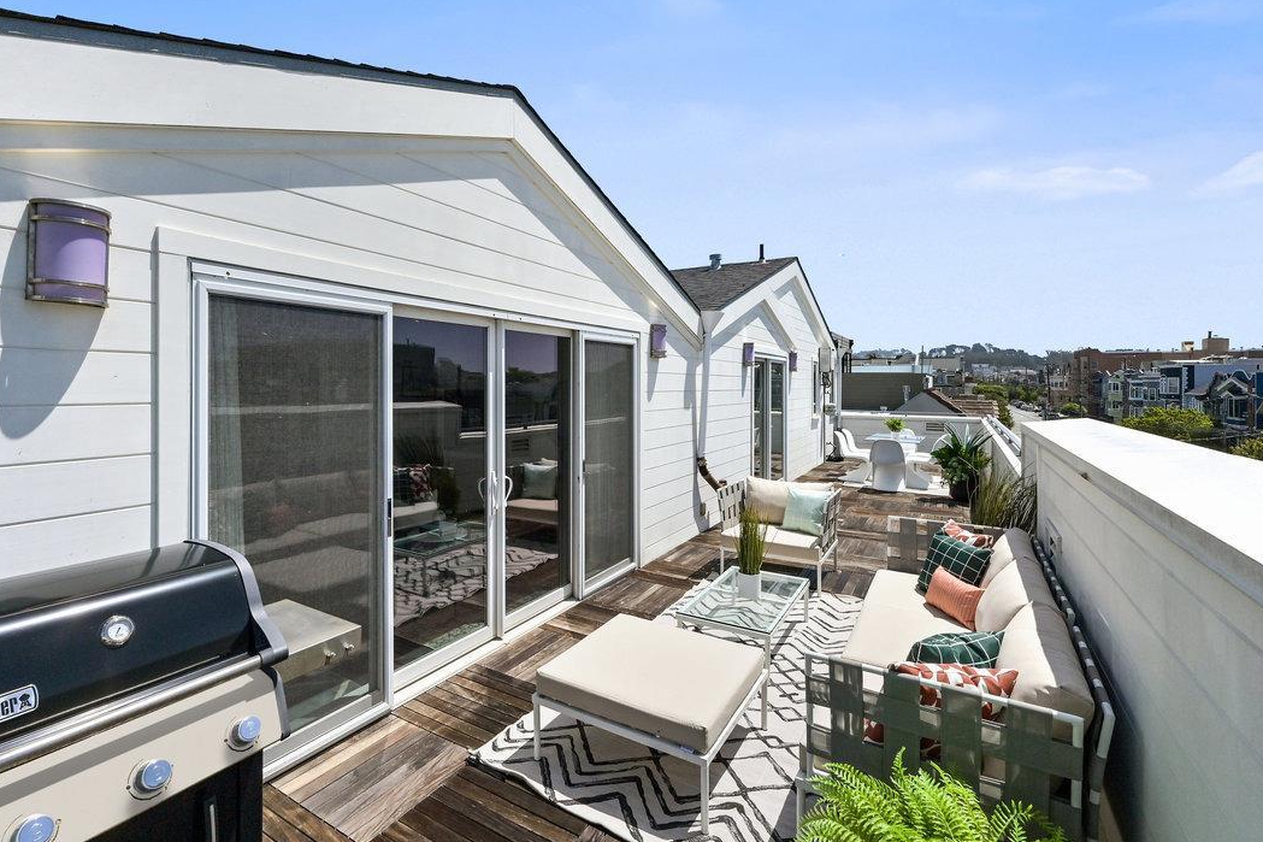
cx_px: 582
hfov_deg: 96.5
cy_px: 418
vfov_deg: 73.7
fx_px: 561
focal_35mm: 16
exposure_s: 1/4000
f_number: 10
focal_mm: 14
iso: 400
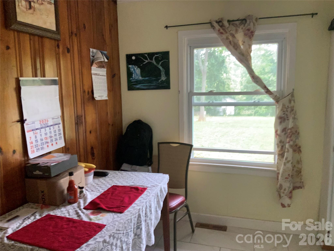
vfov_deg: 48.2
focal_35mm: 29
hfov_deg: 61.7
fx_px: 280
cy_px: 126
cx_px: 167
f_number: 1.8
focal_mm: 3
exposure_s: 1/60
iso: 125
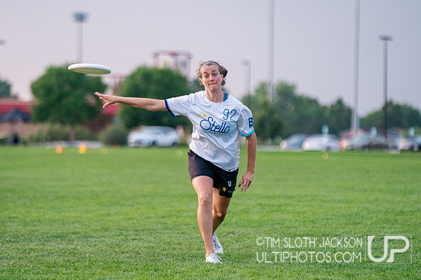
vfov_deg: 6.1
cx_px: 216
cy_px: 156
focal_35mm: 225
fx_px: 2628
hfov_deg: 9.2
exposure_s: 1/2000
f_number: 2.8
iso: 640
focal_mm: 152
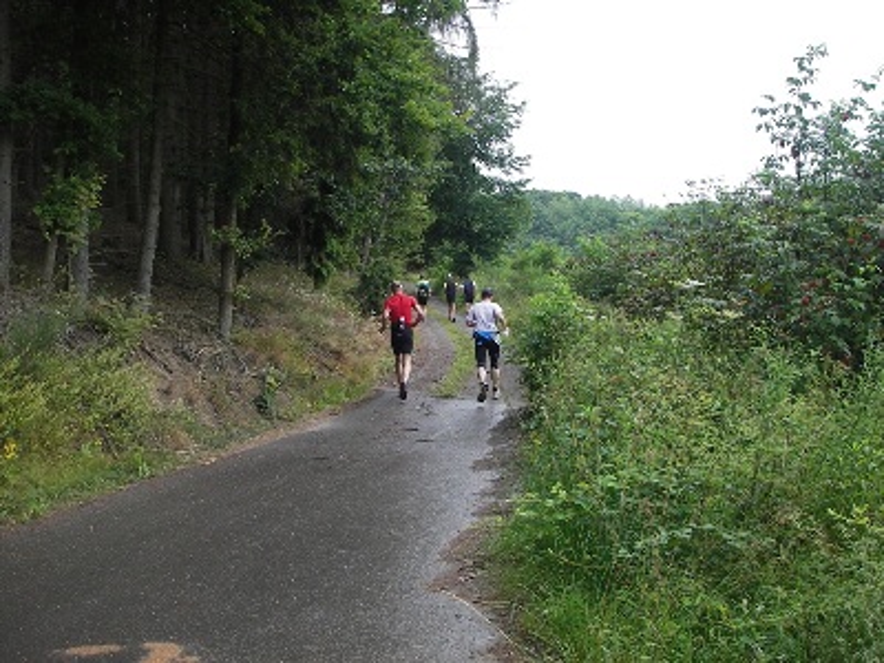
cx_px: 442
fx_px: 970
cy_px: 332
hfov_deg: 49.0
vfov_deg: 37.7
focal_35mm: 38
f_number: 3.3
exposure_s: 1/100
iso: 50
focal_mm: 6.3
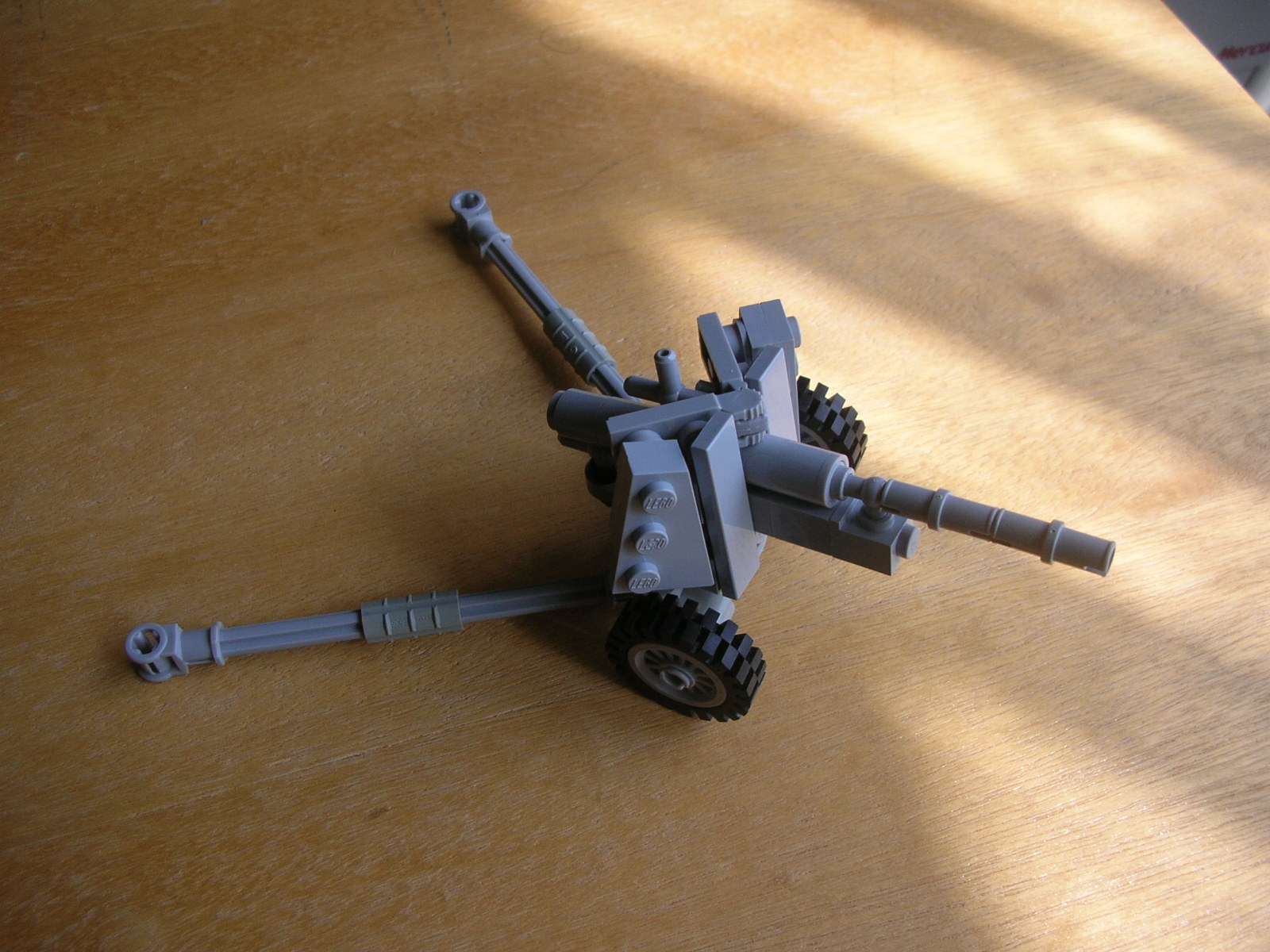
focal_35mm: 35
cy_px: 476
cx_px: 635
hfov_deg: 52.6
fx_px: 1284
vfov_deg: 40.7
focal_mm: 5.8
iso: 50
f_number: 2.8
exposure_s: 1/166
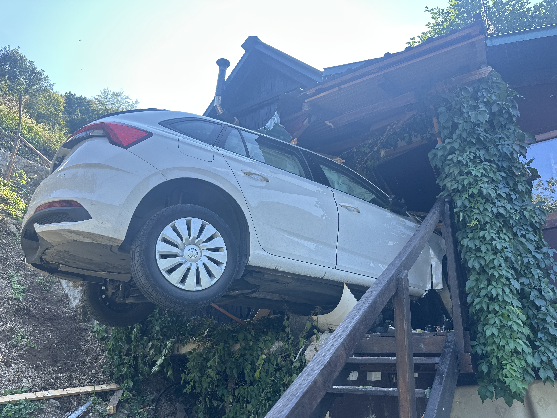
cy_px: 209
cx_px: 278
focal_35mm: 24
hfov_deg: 71.6
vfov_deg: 56.8
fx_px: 386
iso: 80
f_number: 1.78
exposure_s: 1/587
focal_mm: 6.86
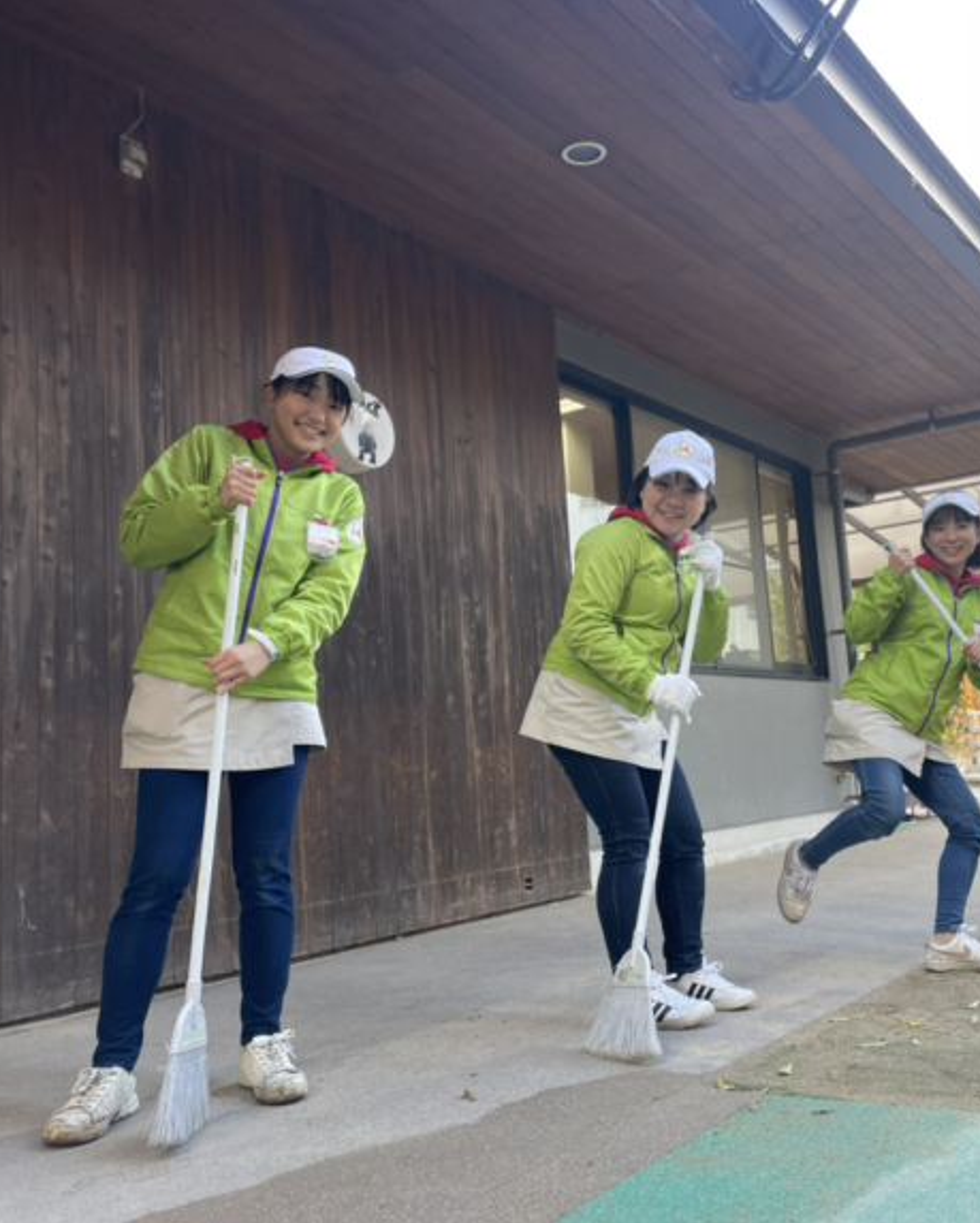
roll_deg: +4.2
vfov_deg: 52.8
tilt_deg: +8.2
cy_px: 610
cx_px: 615
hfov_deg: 43.0
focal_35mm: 34
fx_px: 1232
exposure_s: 1/122
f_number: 1.6
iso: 32
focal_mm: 4.2
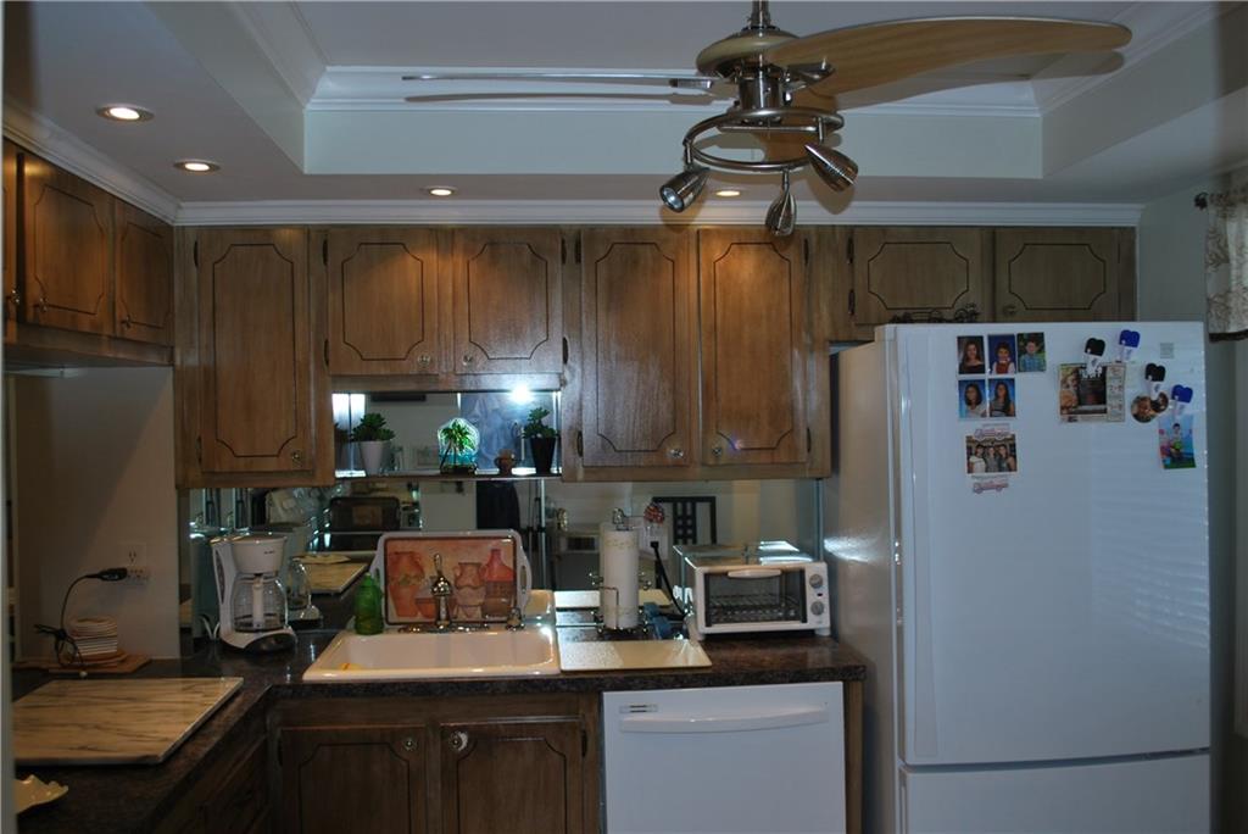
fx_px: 1145
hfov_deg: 57.2
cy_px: 417
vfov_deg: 40.0
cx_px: 624
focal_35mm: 33
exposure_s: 1/60
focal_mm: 22
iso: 200
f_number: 4
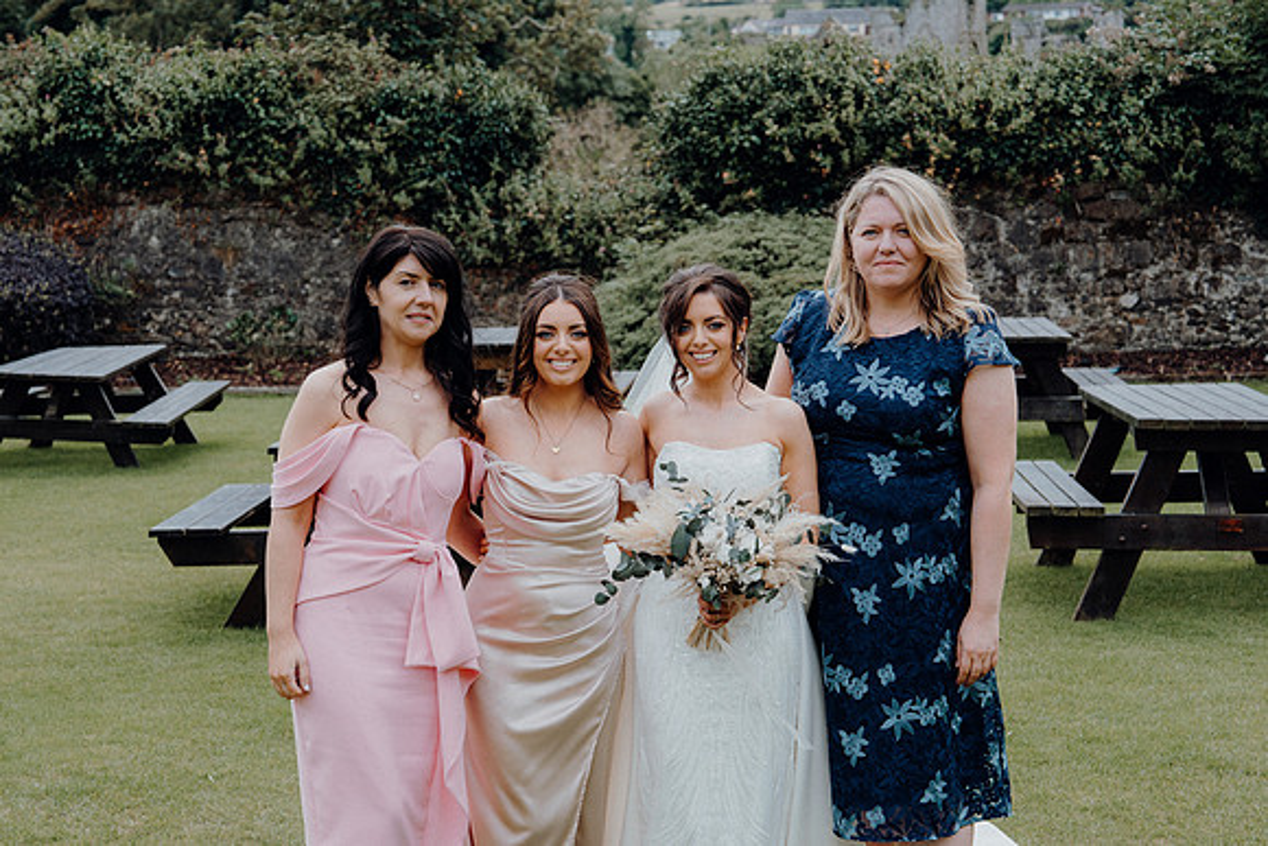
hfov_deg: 28.8
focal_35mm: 70
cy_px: 423
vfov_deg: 19.5
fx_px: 2466
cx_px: 634
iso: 160
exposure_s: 1/160
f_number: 6.3
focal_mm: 70
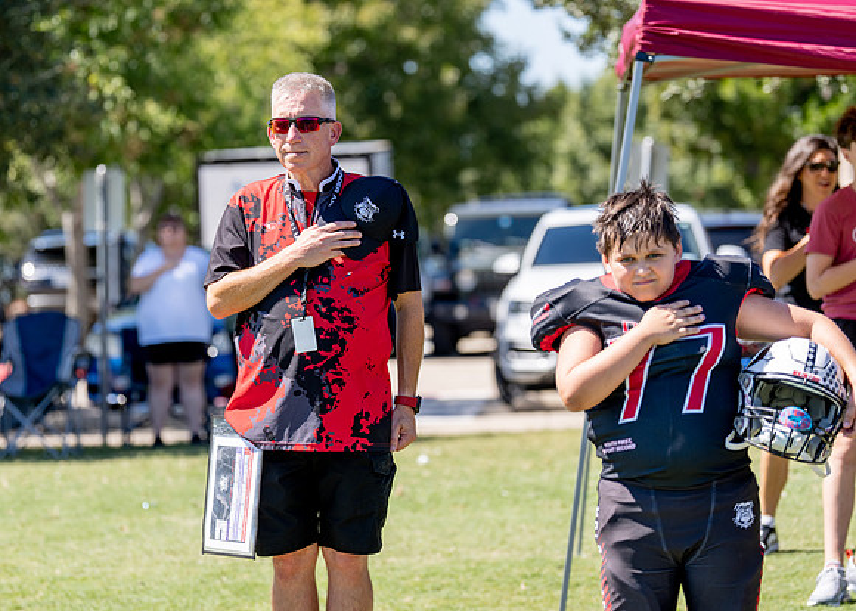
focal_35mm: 137
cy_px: 255
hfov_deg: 14.6
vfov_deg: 10.4
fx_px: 3340
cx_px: 349
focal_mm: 110
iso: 100
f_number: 2.8
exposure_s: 1/1250
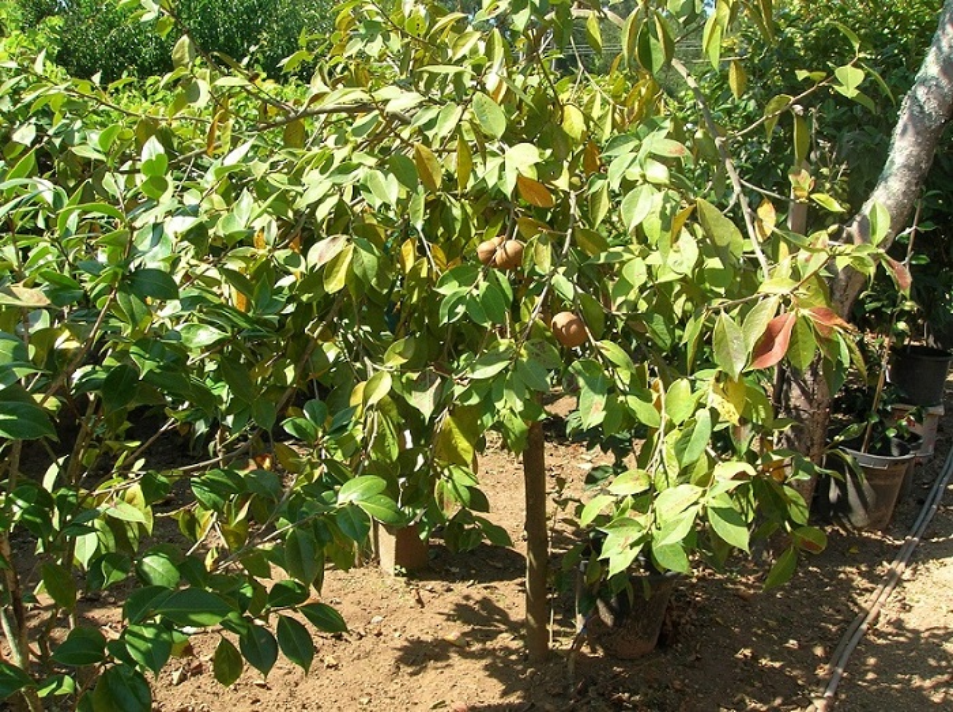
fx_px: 935
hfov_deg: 54.0
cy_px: 356
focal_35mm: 34
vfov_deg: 41.7
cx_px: 476
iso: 50
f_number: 4.9
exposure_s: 1/126
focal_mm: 5.7
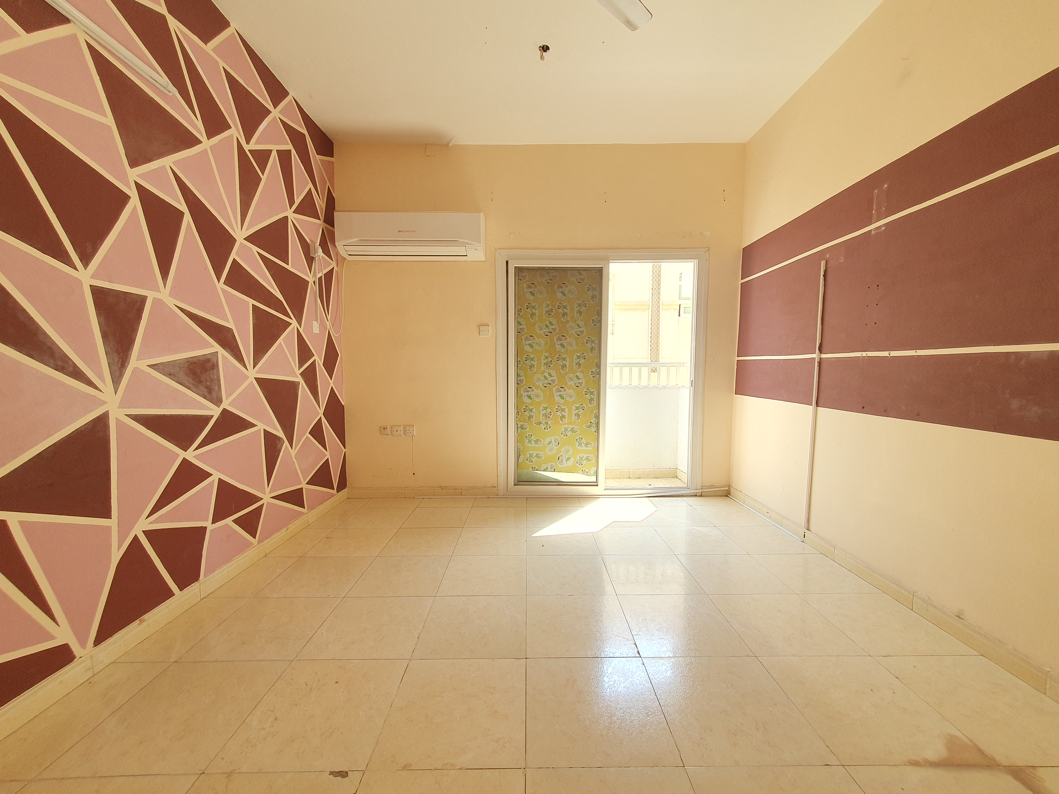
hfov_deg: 106.2
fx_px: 398
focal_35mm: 13
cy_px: 397
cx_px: 530
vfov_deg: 89.9
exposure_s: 1/120
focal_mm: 1.8
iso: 64
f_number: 2.2
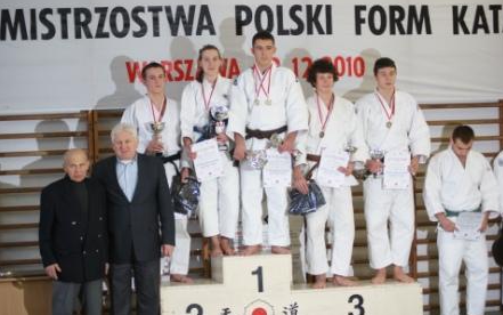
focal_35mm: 86
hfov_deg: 24.2
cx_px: 253
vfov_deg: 15.3
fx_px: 1173
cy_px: 164
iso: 400
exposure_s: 1/20
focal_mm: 55
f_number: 4
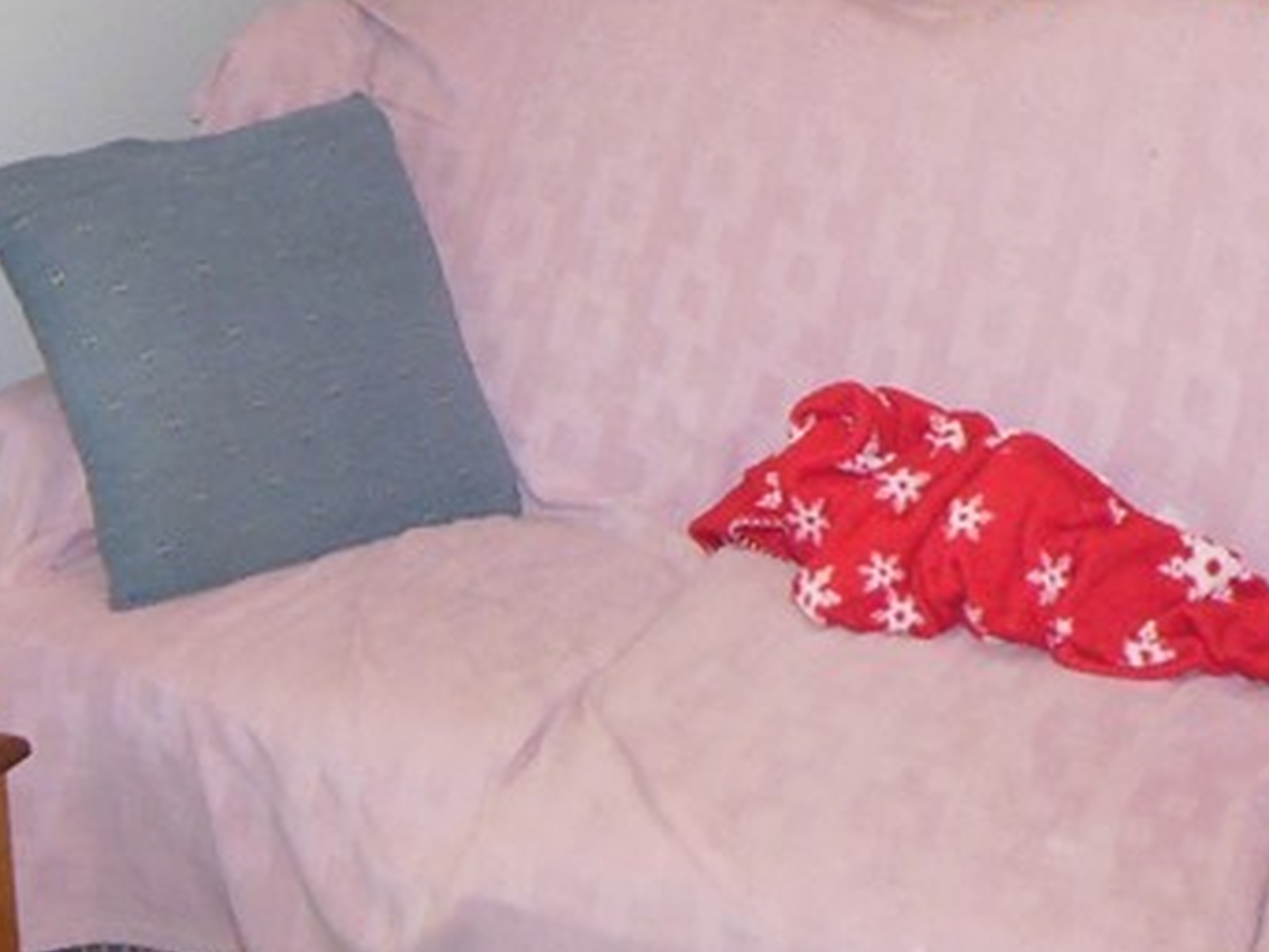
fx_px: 3190
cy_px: -216
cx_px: 841
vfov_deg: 16.2
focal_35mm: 87
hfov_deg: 22.4
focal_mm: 5.2
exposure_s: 1/25
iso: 500
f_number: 3.3
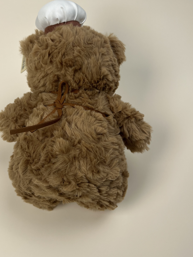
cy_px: 108
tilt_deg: -51.6
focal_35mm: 36
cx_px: 67
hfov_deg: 39.3
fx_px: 268
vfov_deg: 51.2
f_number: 1.5
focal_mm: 5.7
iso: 50
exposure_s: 1/1019
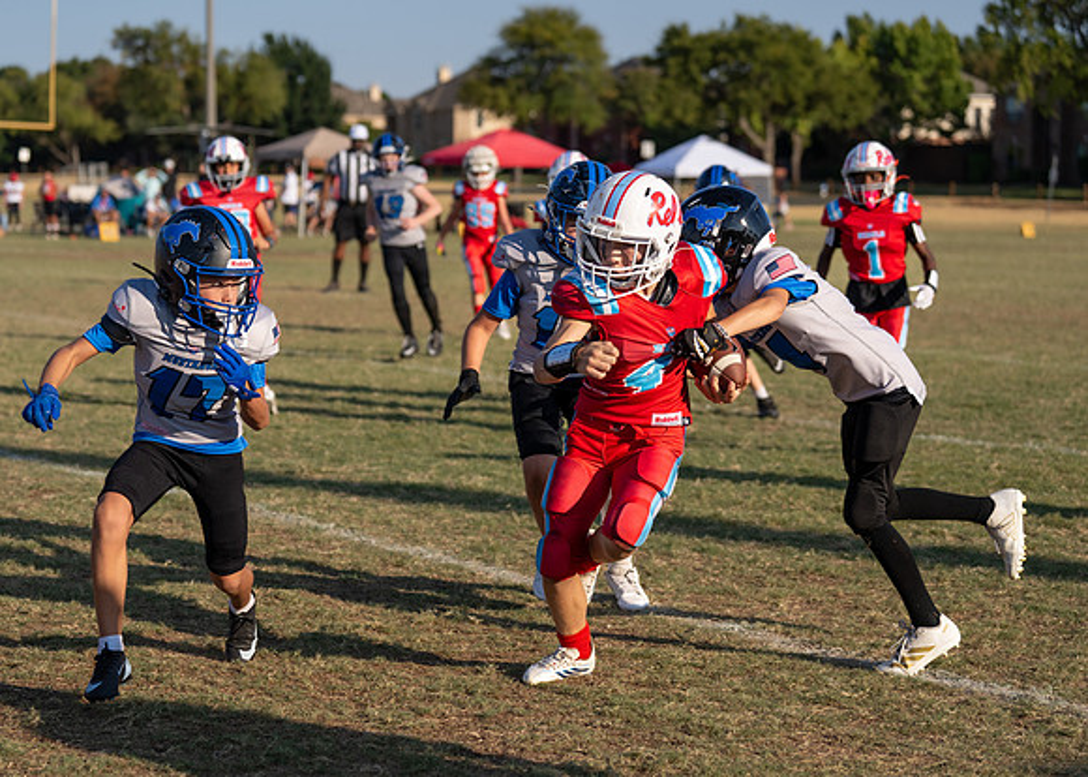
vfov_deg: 17.7
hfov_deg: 24.6
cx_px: 485
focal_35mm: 81
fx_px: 2494
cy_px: 393
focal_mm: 70
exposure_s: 1/2500
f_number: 3.2
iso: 125
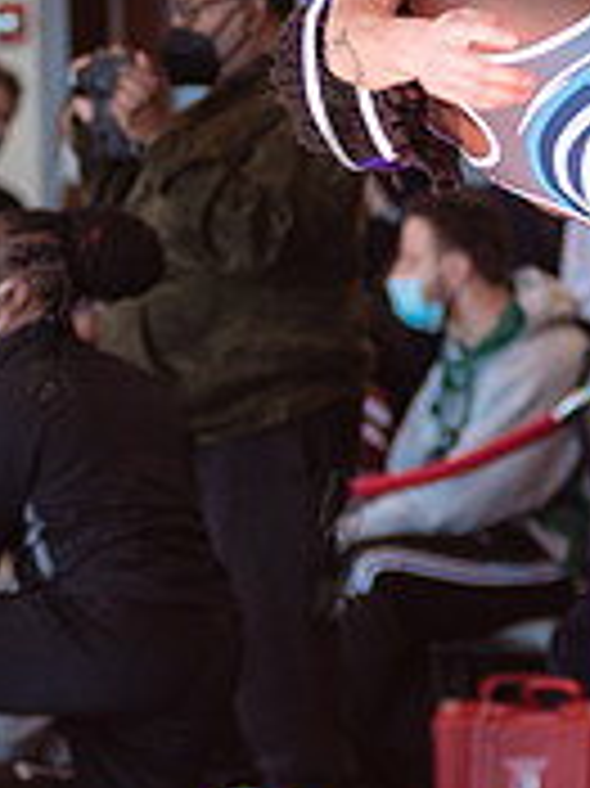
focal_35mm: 371
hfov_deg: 4.0
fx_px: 8441
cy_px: 307
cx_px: 709
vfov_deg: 5.3
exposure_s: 1/400
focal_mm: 100
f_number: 3.5
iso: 400
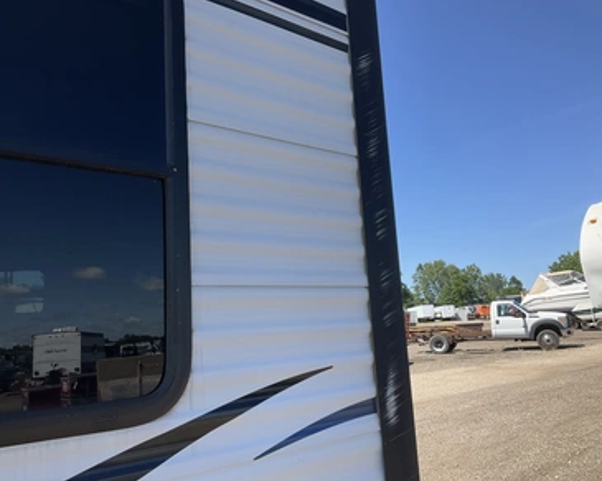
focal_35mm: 31
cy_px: 236
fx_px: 552
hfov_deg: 57.1
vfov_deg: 47.1
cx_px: 317
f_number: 1.8
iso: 25
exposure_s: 1/1412
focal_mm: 3
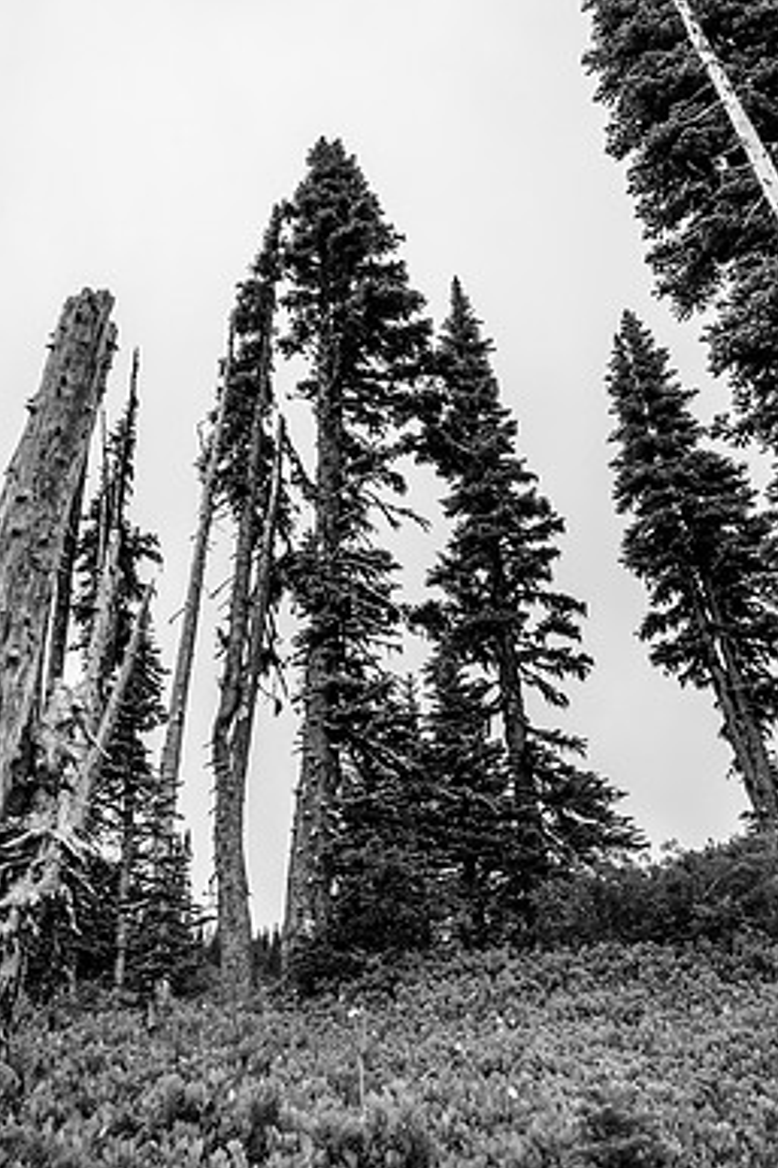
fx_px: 908
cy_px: 490
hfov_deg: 46.2
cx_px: 333
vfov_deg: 65.1
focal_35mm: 28
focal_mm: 16
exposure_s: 1/400
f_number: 5.6
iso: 125
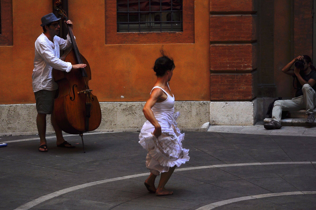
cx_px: 159
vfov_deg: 12.9
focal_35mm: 106
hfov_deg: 19.3
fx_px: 929
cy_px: 105
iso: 200
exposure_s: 1/200
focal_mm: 70
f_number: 4.5
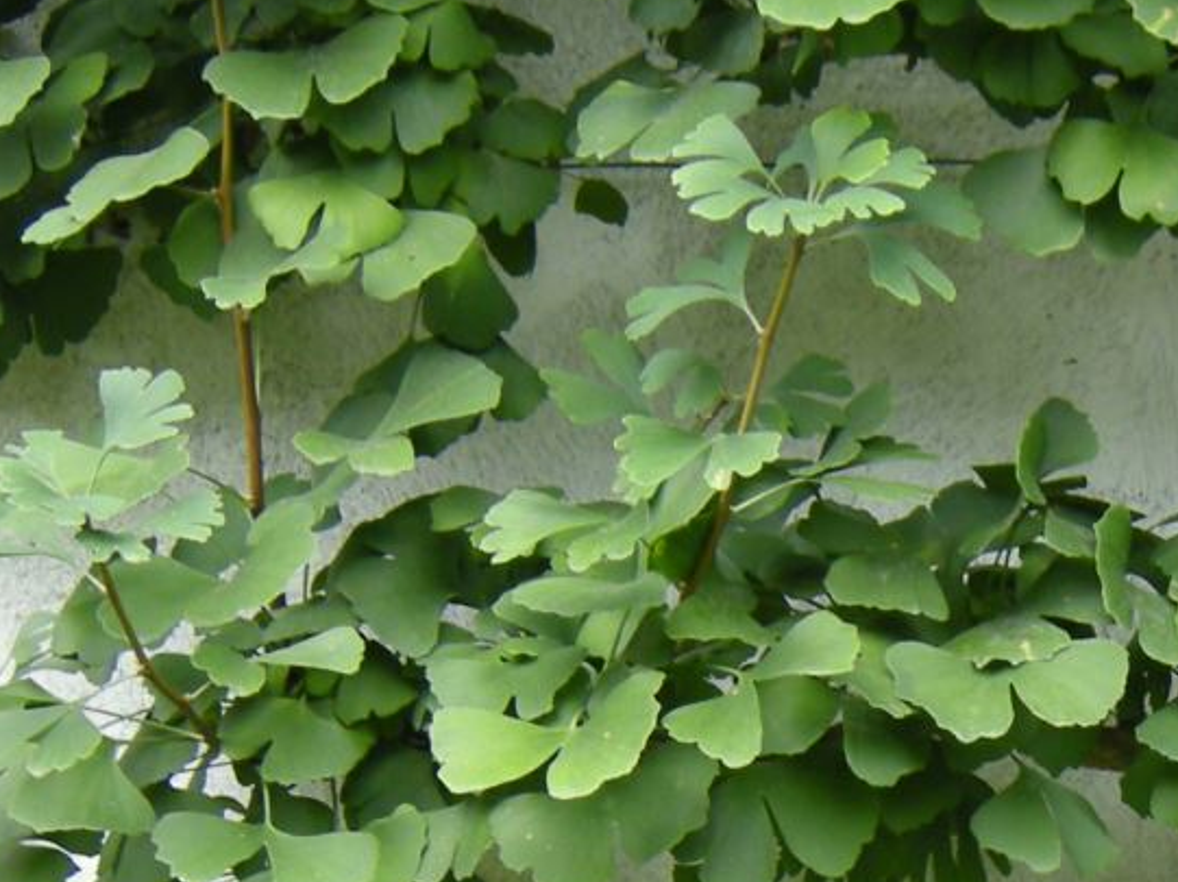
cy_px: 1320
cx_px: 1496
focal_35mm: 148
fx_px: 5033
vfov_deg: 9.7
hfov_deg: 12.9
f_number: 2.9
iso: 64
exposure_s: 1/53.5
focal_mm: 8.5
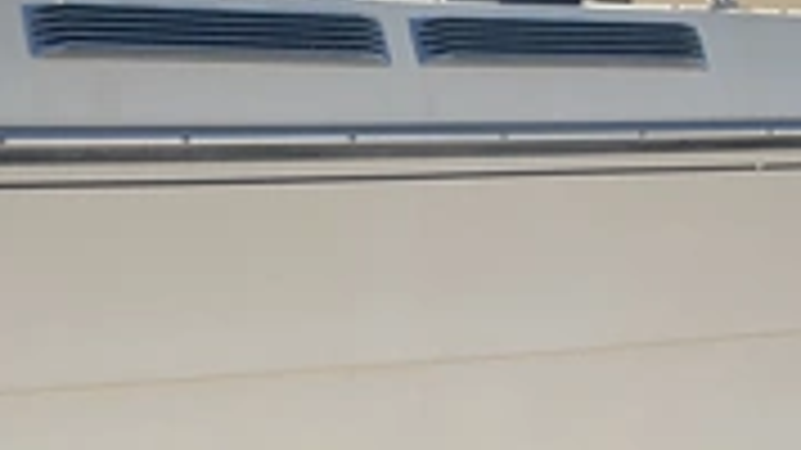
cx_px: 266
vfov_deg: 16.6
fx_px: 1508
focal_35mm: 71
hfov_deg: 29.5
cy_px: 446
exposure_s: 1/1412
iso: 25
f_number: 1.8
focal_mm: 3
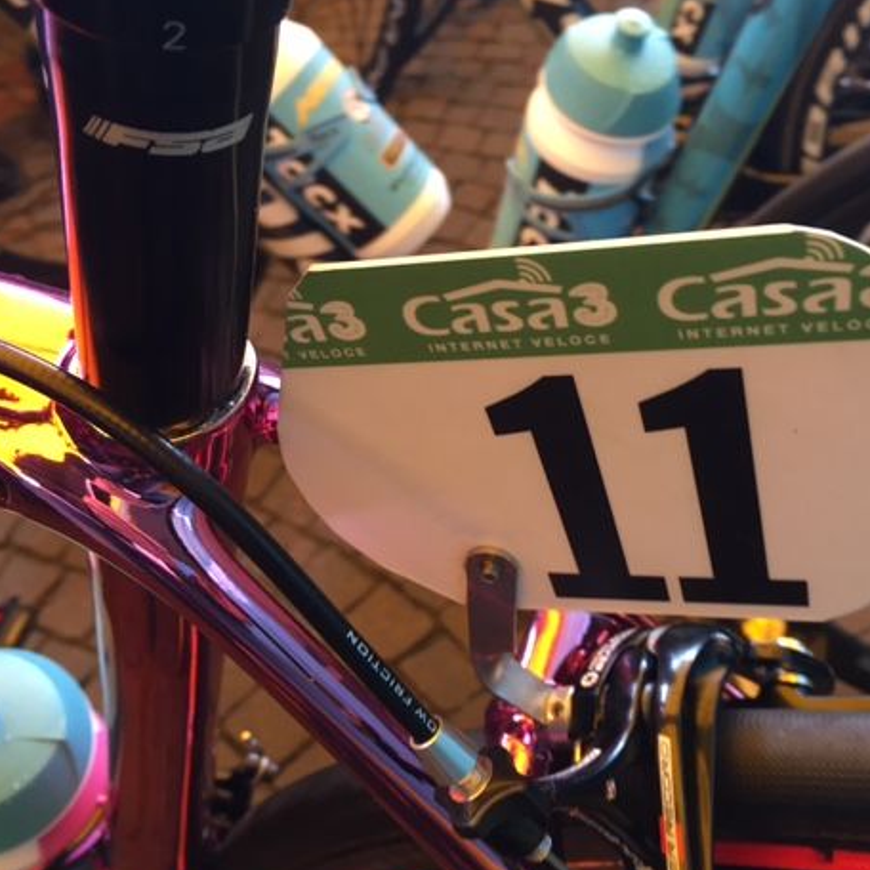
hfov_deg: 46.0
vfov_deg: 46.0
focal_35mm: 36
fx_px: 1024
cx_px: 477
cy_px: 439
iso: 100
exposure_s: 1/33
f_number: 2.2
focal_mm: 4.15
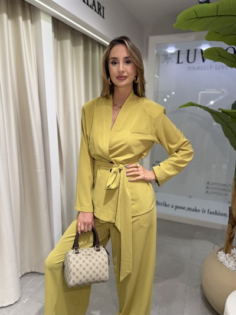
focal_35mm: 24
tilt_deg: -12.9
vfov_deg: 71.6
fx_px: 218
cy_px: 158
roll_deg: -0.9
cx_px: 118
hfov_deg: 56.8
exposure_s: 1/370
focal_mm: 6.76
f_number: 1.78
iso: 80
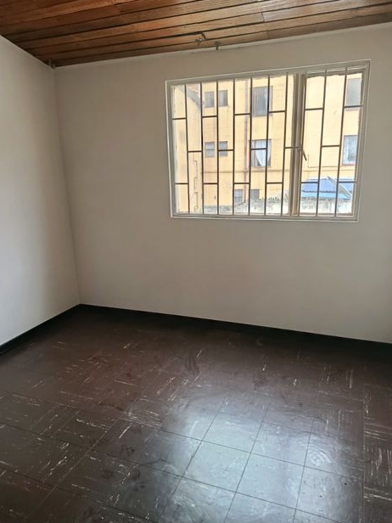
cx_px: 196
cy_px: 273
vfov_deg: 67.3
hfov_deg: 53.1
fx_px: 393
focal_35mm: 26
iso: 162
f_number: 1.7
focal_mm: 5.24
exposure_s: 1/120
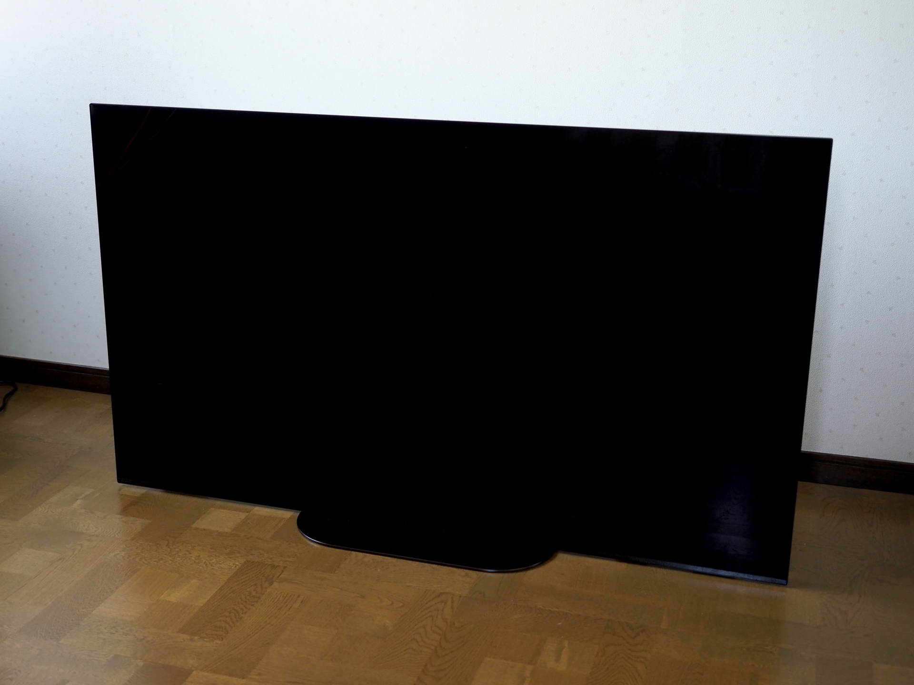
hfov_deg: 44.8
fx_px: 1109
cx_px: 457
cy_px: 342
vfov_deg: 34.3
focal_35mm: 42
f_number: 2.8
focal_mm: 21
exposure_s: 1/60
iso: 640
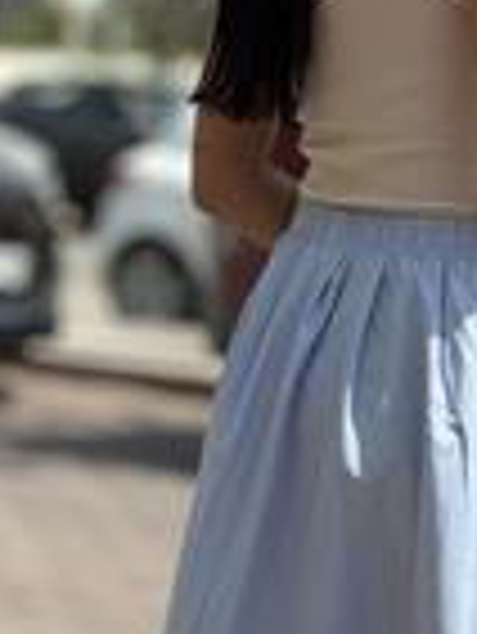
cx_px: 252
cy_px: 398
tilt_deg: -3.8
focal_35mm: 141
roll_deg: -0.6
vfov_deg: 14.0
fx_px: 2587
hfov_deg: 10.5
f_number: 1.78
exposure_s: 1/6211
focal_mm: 6.86
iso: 100
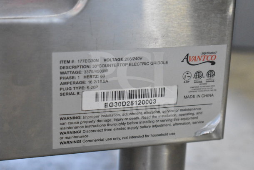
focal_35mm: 82
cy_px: 85
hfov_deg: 24.6
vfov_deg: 16.6
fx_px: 582
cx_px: 127
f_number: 5.6
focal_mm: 55
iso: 9000
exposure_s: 1/100
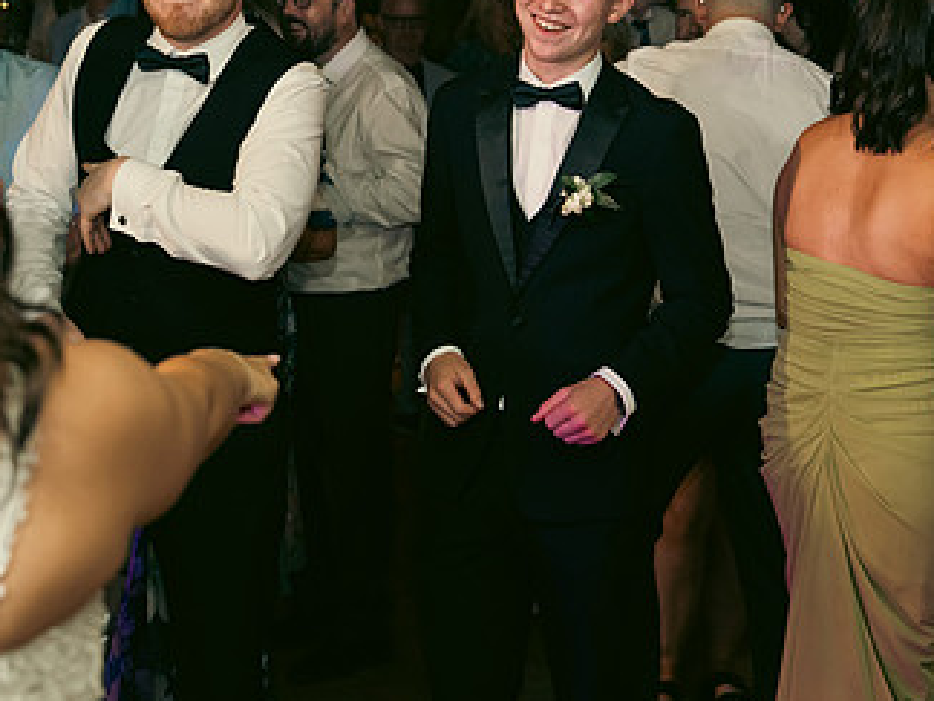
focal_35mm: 74
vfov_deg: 19.8
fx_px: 1997
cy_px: 215
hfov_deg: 26.3
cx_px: 464
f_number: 3.5
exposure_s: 1/160
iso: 2500
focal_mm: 43
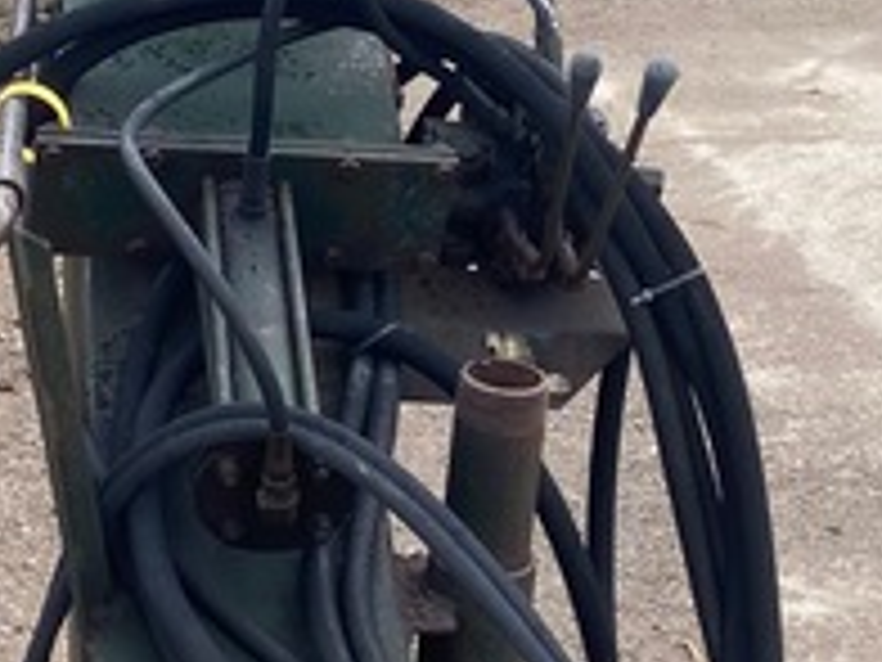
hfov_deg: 18.5
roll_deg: +2.6
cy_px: 23
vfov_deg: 13.8
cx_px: 328
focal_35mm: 106
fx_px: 2701
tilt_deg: -11.3
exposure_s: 1/432
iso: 32
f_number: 1.8
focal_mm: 4.25
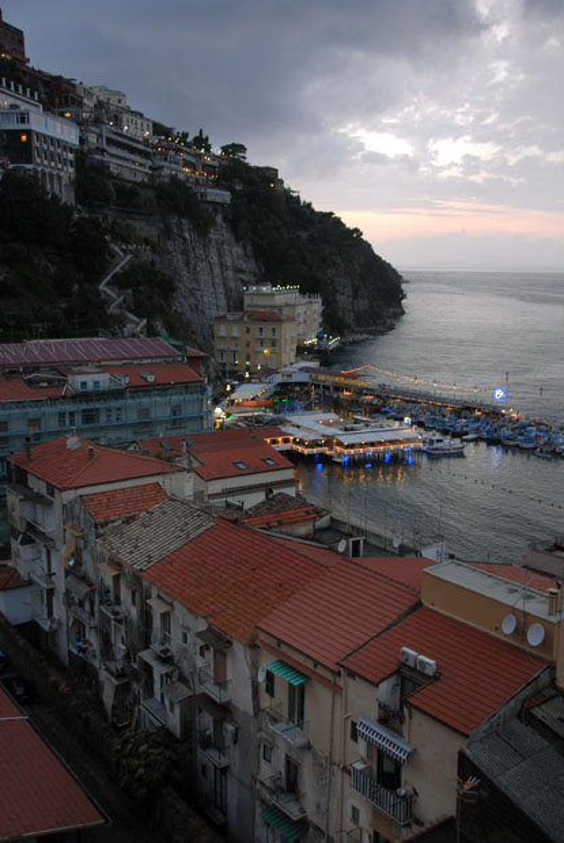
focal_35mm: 36
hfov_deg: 37.0
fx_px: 844
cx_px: 282
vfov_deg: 53.1
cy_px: 422
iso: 200
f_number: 3.8
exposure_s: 1/20
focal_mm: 24
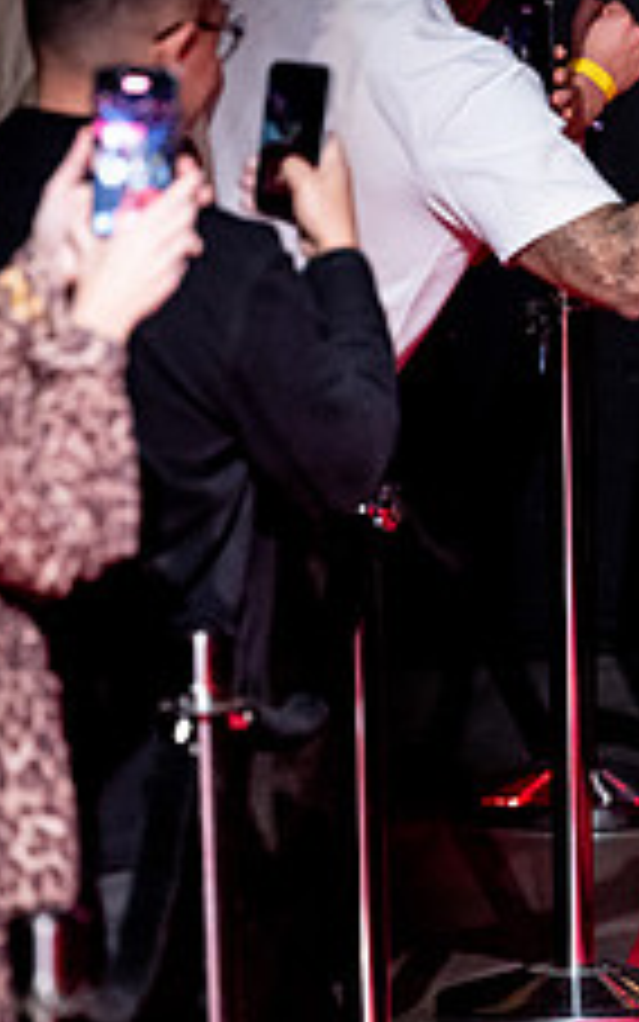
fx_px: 10888
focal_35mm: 391
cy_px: 281
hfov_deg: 3.4
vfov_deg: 5.4
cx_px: 878
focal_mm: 150
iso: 2500
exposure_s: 1/640
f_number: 2.8
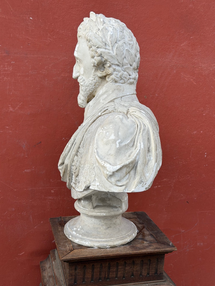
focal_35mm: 48
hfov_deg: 30.3
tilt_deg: -6.7
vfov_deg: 39.7
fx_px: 398
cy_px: 143
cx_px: 108
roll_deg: -1.8
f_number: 1.78
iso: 64
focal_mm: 6.76
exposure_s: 1/865
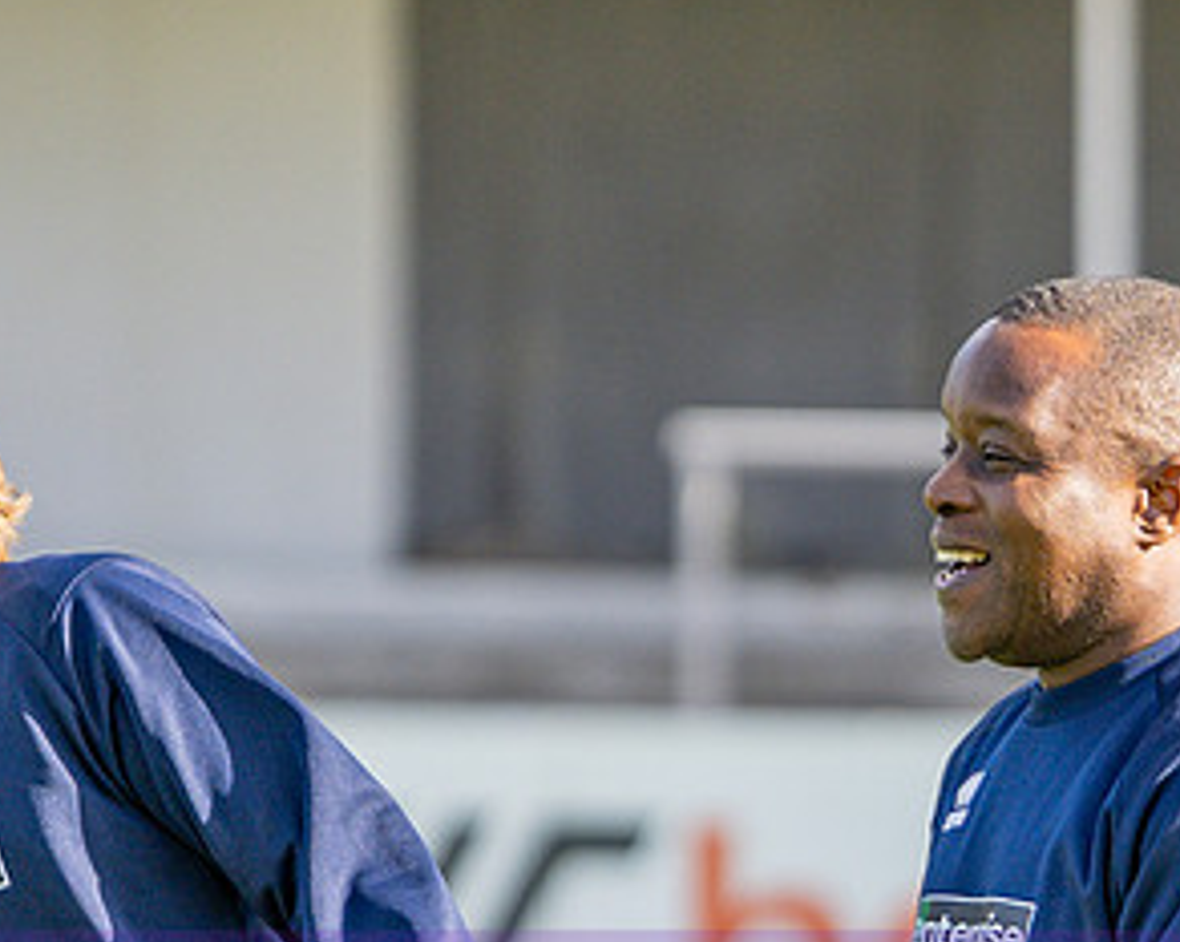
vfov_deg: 3.0
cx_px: 1086
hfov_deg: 3.8
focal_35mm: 516
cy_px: 835
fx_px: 18002
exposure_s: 1/2500
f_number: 1.4
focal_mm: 85
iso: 100
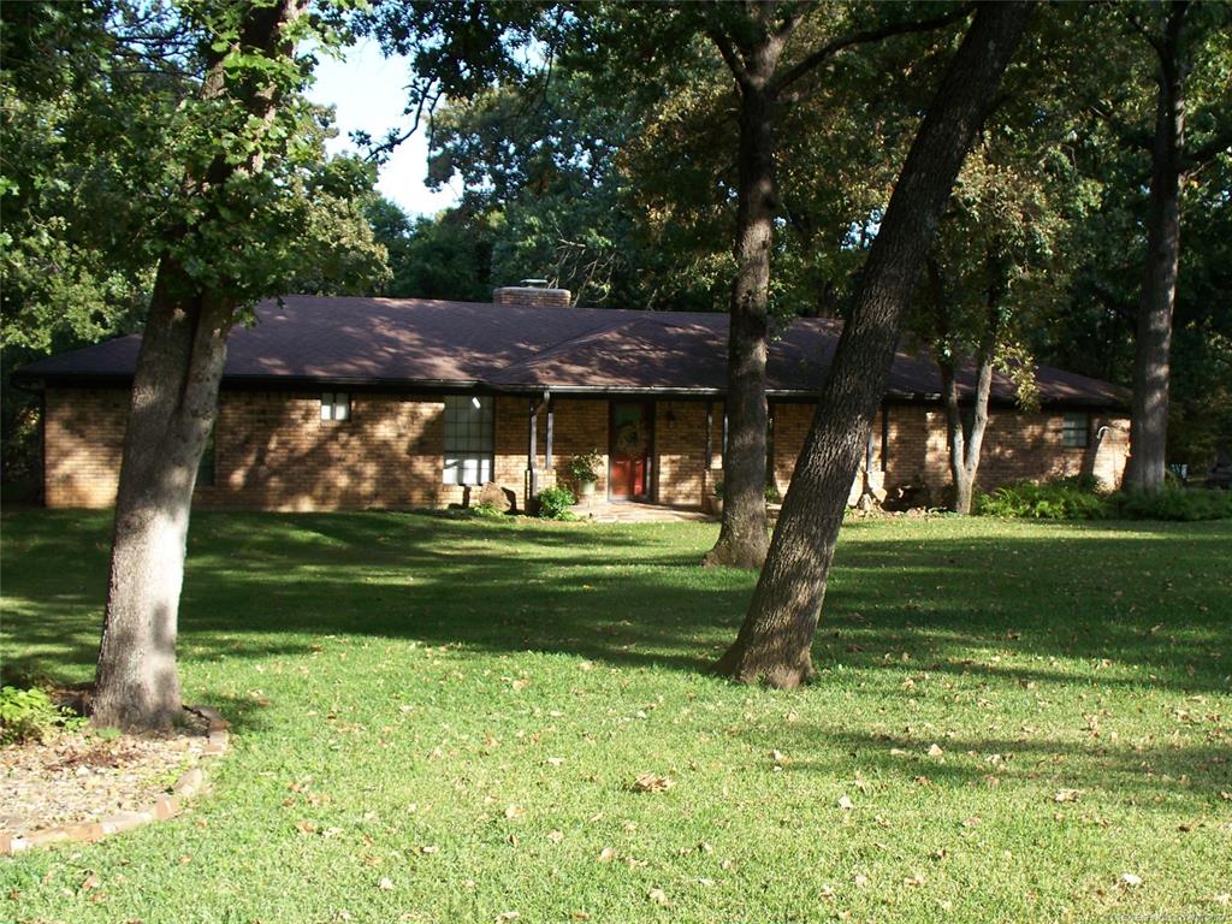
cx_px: 616
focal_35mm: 36
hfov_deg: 51.4
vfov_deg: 39.7
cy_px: 462
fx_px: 1281
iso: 64
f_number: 2.8
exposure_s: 1/250
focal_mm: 7.54
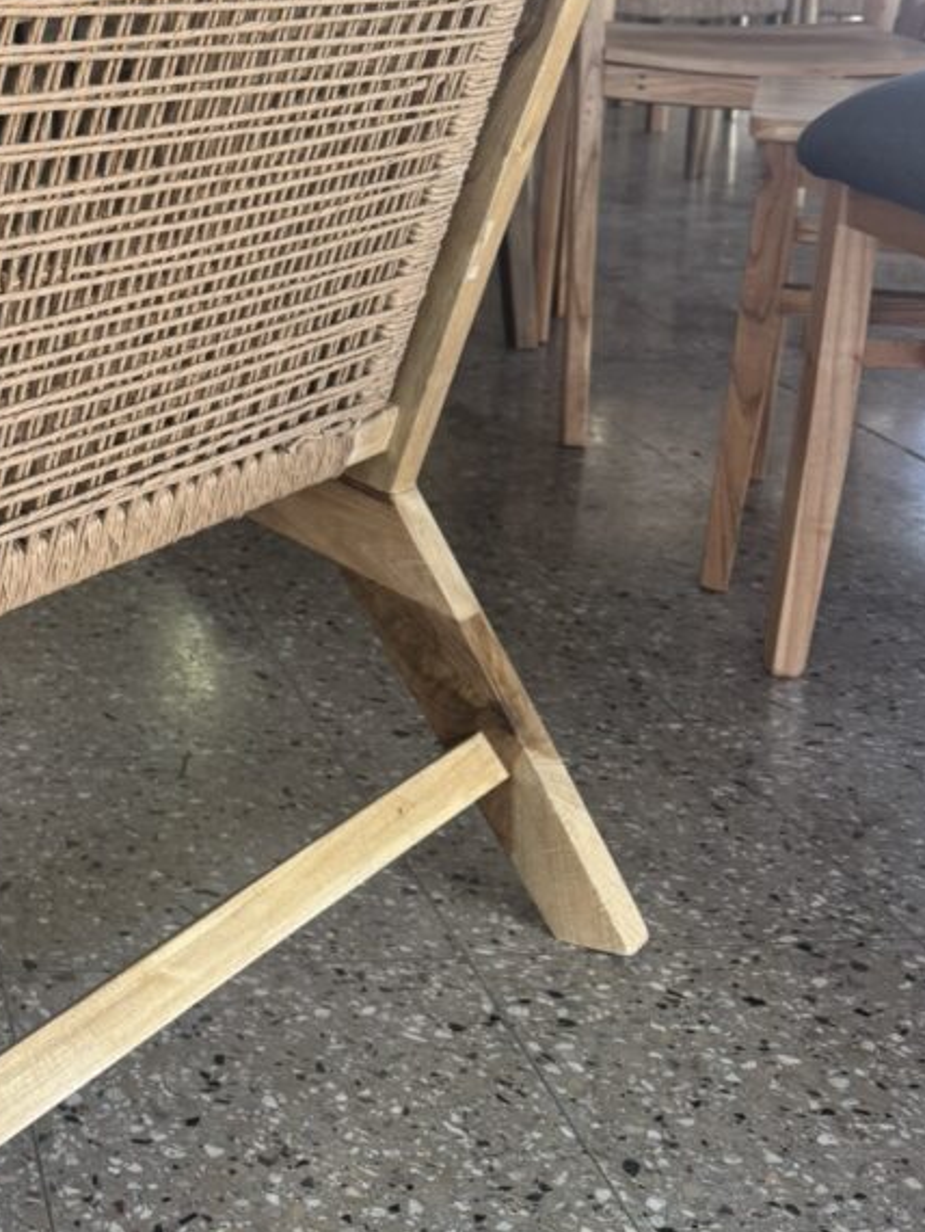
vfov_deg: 34.1
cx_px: -80
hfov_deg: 24.8
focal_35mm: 55
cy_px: 278
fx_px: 1958
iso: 125
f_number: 1.78
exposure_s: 1/121
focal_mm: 6.76
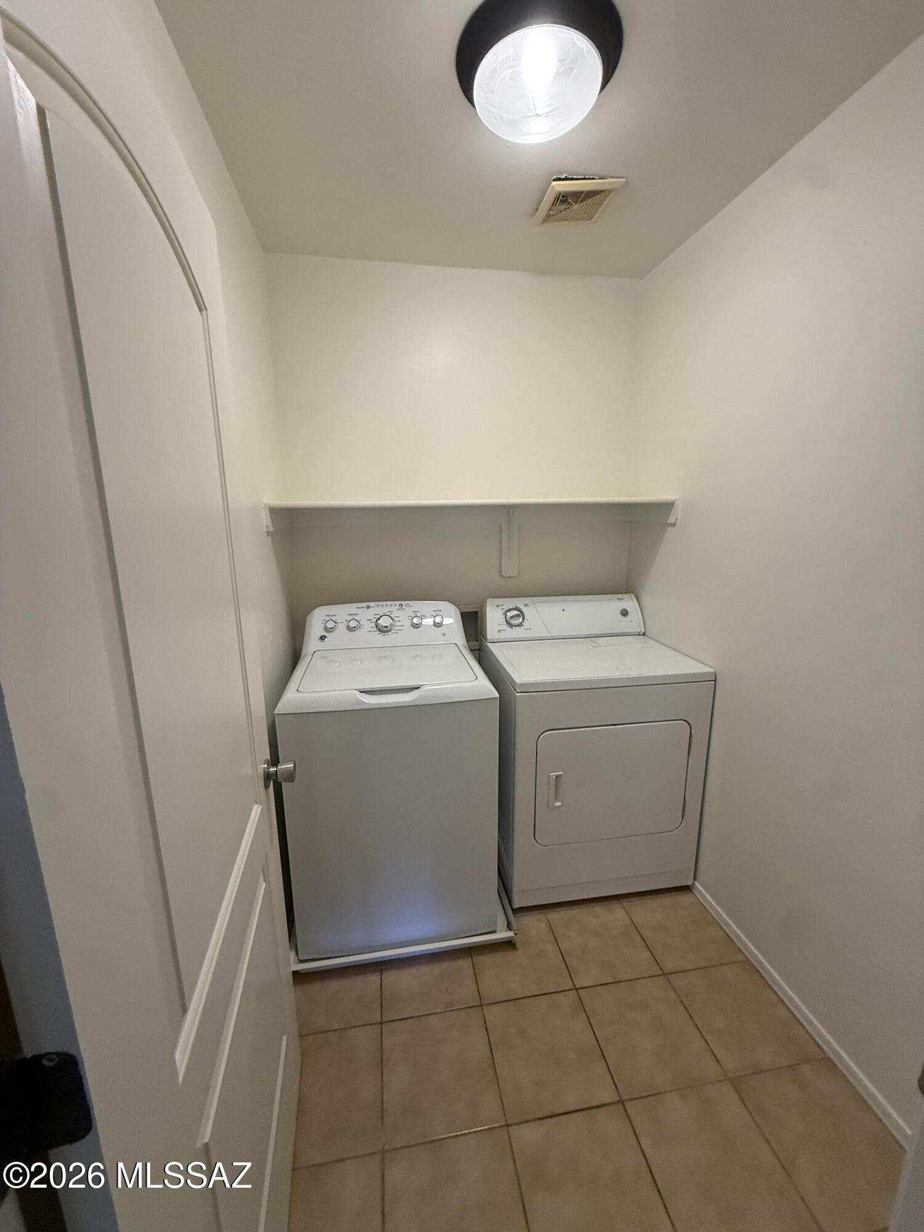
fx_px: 498
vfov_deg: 102.1
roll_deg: +0.1
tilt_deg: -11.7
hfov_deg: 85.7
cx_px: 462
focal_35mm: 14
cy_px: 616
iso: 320
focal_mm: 2.22
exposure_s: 1/120
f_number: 2.2
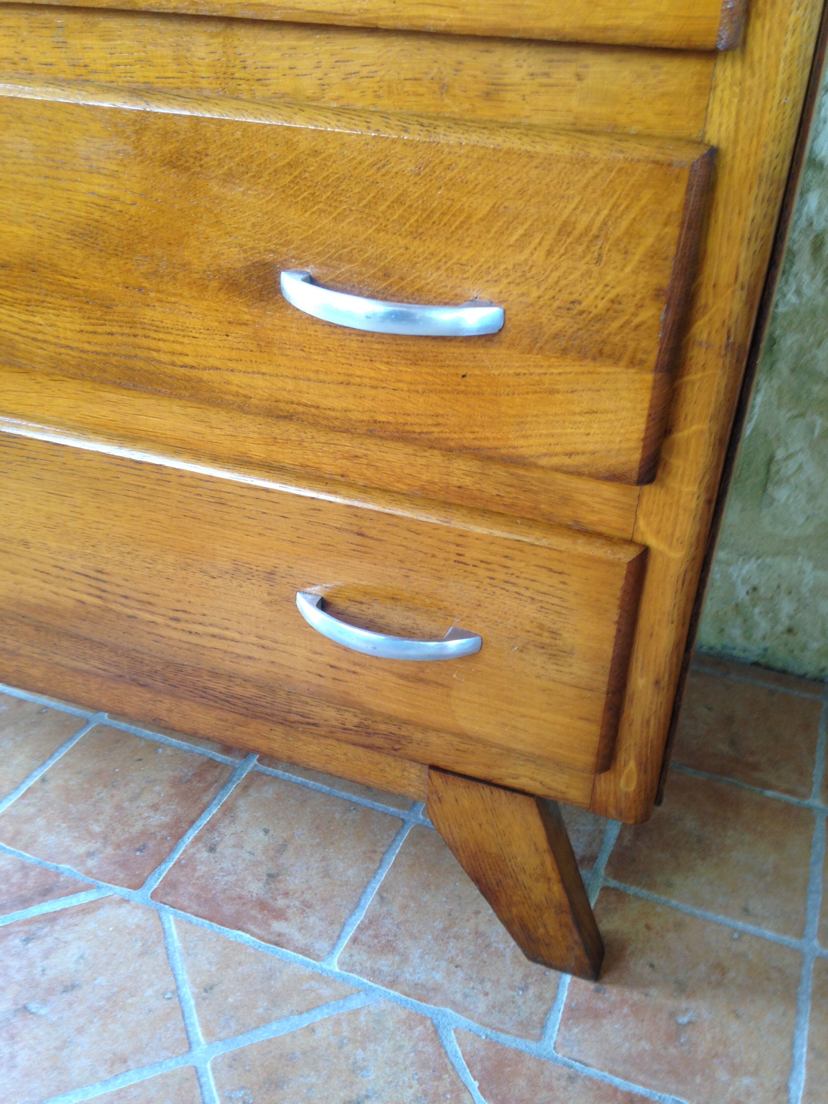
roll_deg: -0.8
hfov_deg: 42.9
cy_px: 552
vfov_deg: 55.4
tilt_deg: -30.4
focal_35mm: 33
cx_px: 414
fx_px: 1052
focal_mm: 4.12
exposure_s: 1/20
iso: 50
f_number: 2.4
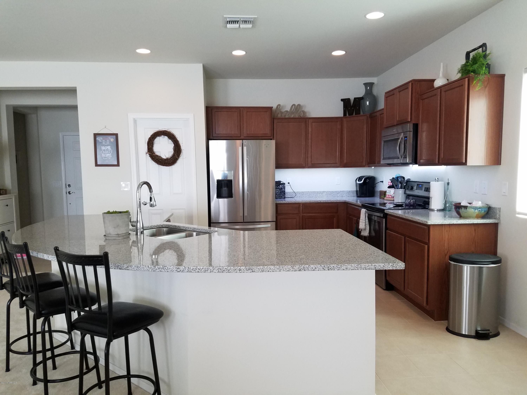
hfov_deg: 67.3
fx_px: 396
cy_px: 198
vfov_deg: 53.1
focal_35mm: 26
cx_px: 264
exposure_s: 1/60
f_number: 1.7
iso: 125
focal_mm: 4.2
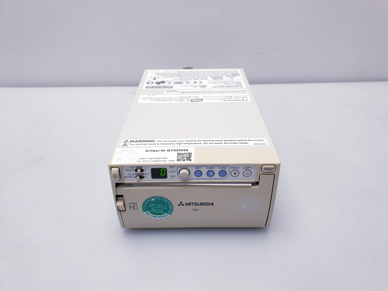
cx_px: 194
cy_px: 146
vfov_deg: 53.1
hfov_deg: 67.3
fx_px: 291
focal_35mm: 26
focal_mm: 4.3
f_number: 2.4
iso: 100
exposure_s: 1/100
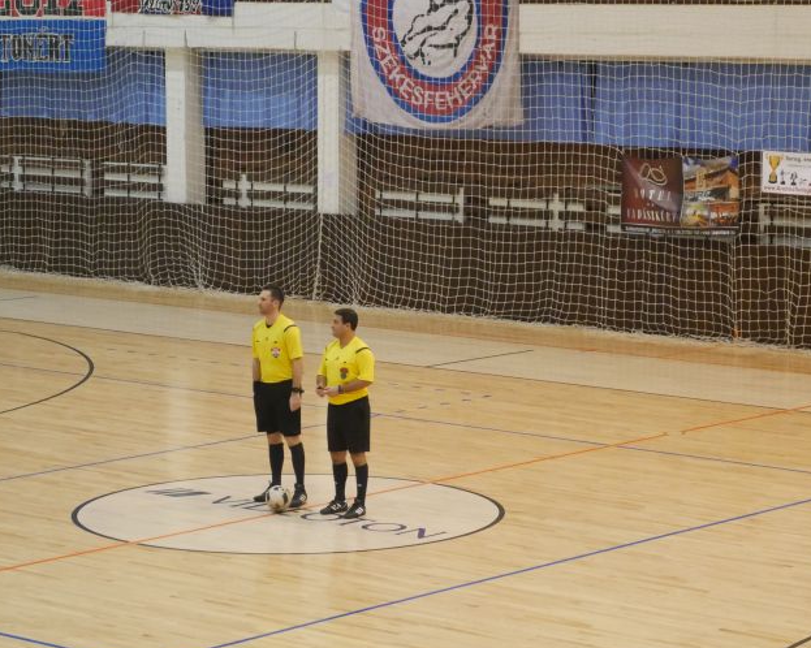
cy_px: 276
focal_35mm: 121
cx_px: 423
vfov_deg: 12.7
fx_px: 2903
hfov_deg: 15.9
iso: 3200
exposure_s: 1/80
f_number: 5.6
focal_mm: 42
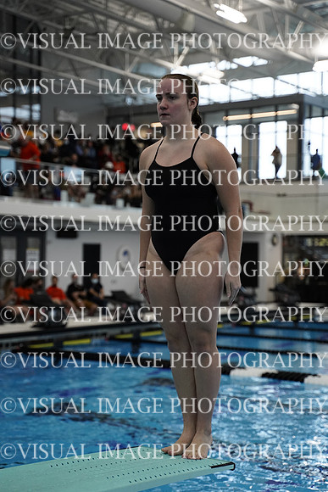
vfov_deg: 31.4
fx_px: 874
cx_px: 164
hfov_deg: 21.3
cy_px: 246
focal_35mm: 64
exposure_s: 1/1250
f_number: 3.2
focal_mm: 64
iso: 3200
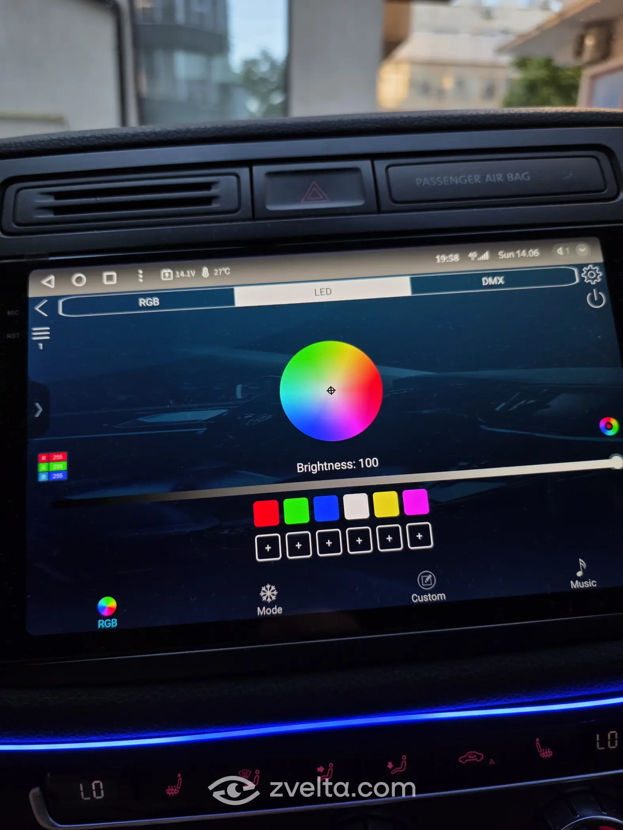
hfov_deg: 58.9
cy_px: 415
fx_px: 552
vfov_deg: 73.9
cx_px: 312
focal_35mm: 23
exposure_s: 1/180
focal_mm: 6.3
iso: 80
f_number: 1.7
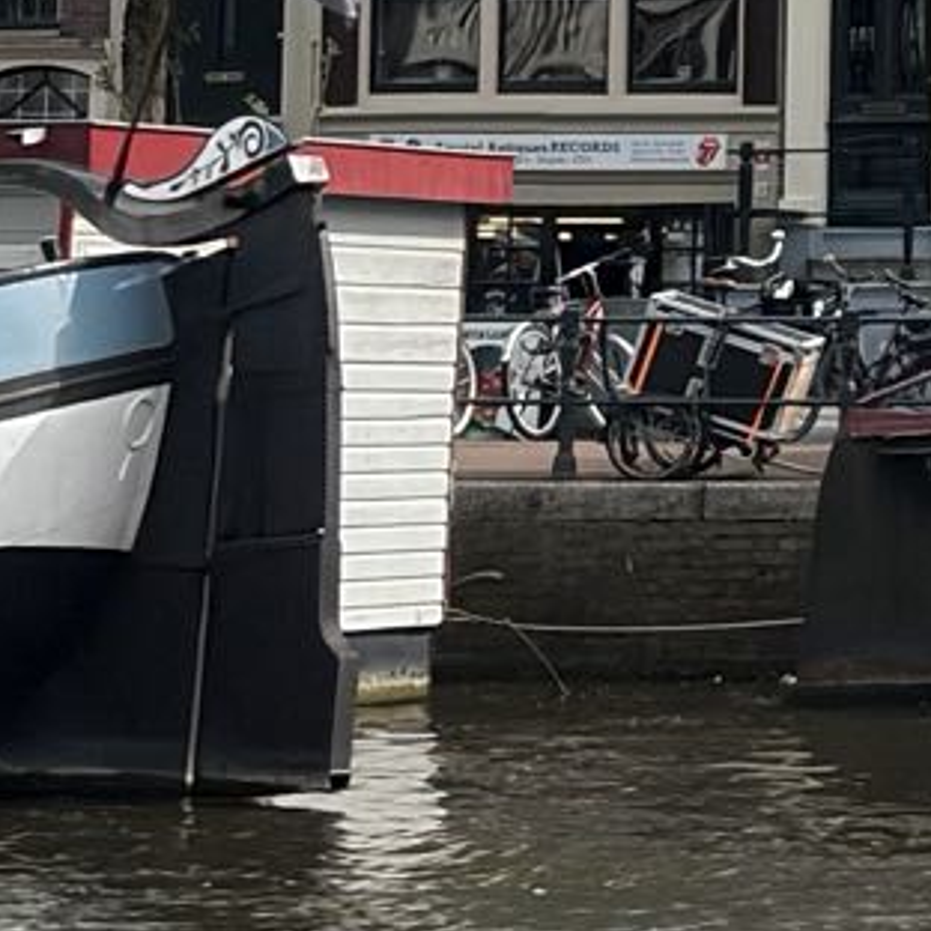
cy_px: -713
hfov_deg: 7.0
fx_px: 7181
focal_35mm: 236
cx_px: 2137
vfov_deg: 7.2
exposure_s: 1/4630
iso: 50
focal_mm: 5.96
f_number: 1.6
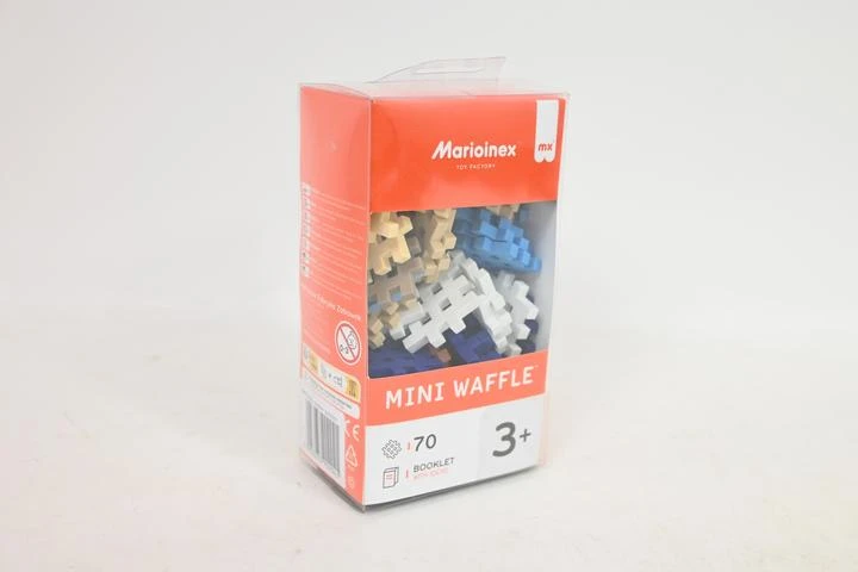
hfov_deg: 47.2
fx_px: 983
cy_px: 286
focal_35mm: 41
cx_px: 429
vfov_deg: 32.4
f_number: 4.5
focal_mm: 27.5
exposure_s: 1/125
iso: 400
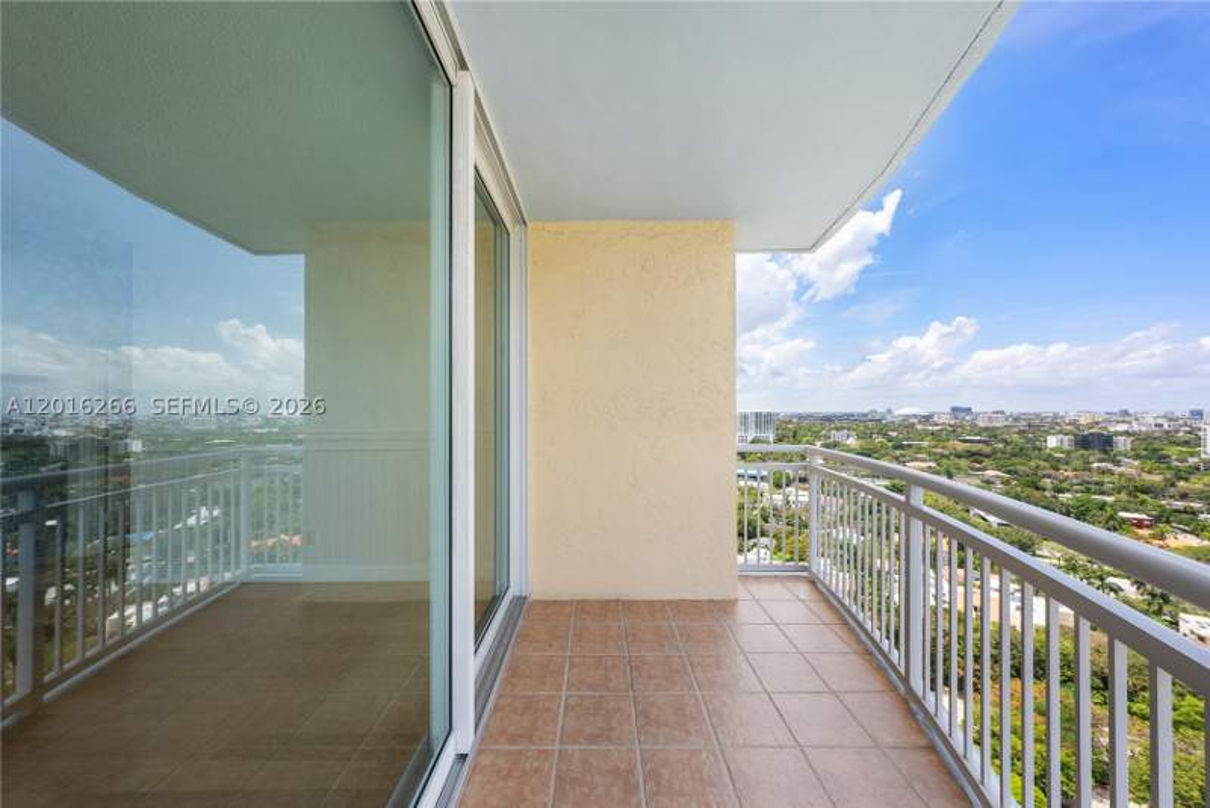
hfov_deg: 112.6
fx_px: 403
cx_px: 605
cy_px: 404
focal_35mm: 12
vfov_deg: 90.1
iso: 100
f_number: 8
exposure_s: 1/160
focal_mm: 12
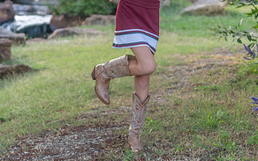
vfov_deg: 8.8
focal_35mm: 149
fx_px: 1048
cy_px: 52
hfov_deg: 14.0
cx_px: 132
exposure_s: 1/320
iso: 320
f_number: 2.8
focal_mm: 70
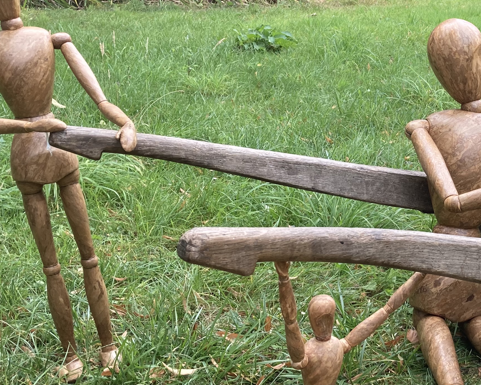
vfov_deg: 23.8
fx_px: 911
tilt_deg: -12.2
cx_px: 486
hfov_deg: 27.8
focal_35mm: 64
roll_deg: +2.8
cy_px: 158
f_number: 1.8
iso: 20
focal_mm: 3.99
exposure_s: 1/211
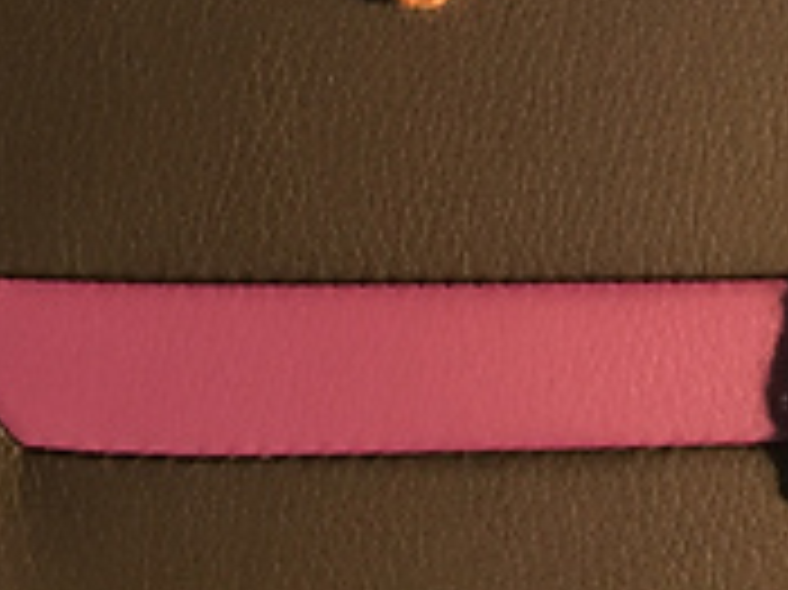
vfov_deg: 12.7
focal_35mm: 106
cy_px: -482
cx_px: 590
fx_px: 2411
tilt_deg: -81.1
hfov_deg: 18.4
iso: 250
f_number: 2.2
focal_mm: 4.15
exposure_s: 1/15
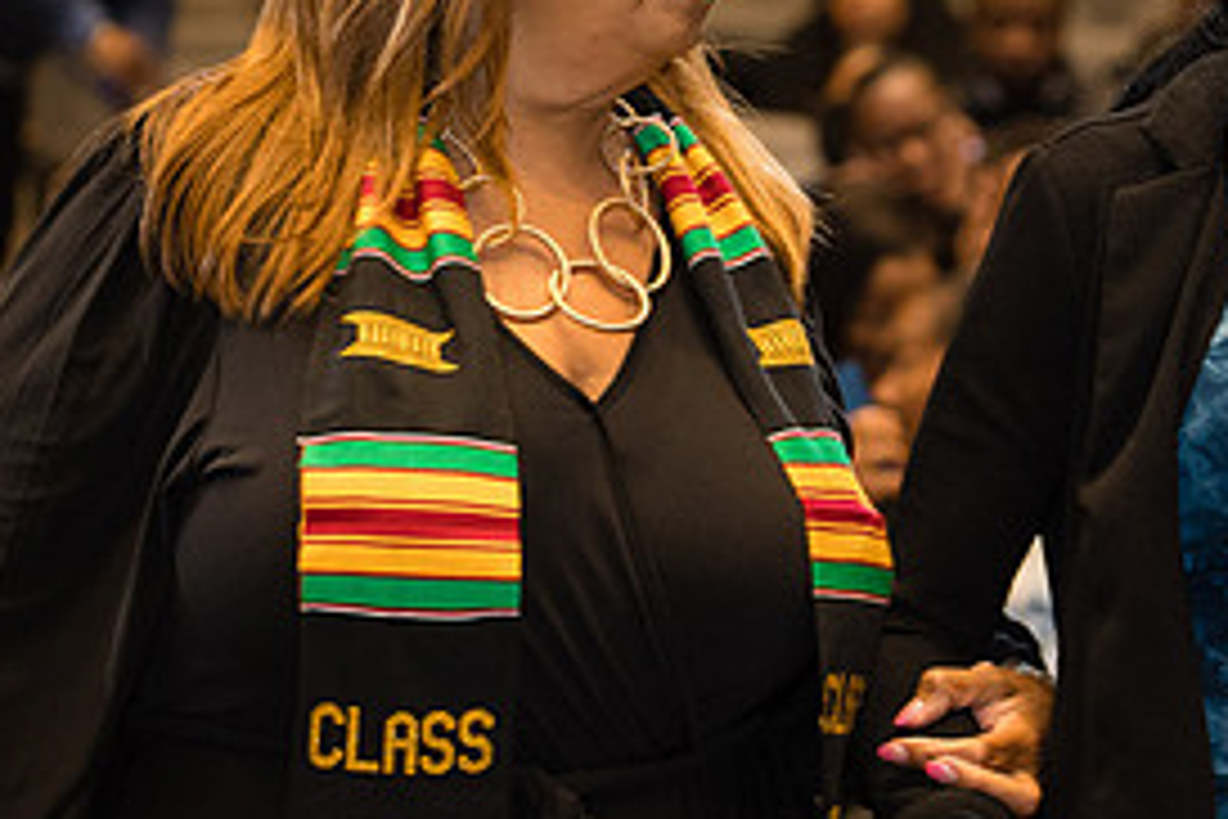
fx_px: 7606
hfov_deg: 9.2
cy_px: 236
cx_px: 931
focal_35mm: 223
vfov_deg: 6.2
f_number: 4
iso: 3200
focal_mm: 105
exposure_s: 1/250
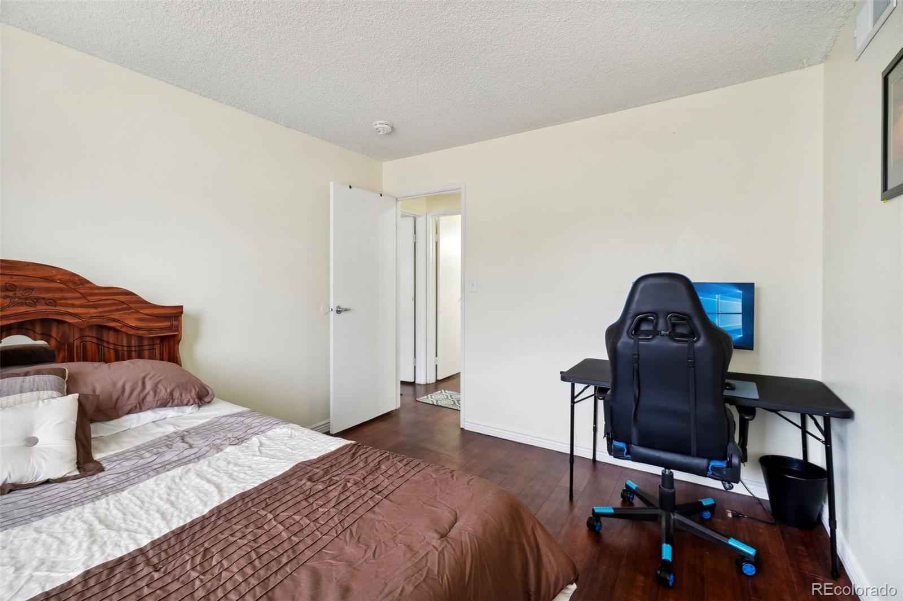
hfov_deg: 100.4
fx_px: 376
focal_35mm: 15
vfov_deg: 77.3
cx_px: 452
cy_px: 300
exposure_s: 1/13
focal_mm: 10
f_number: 8
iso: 400
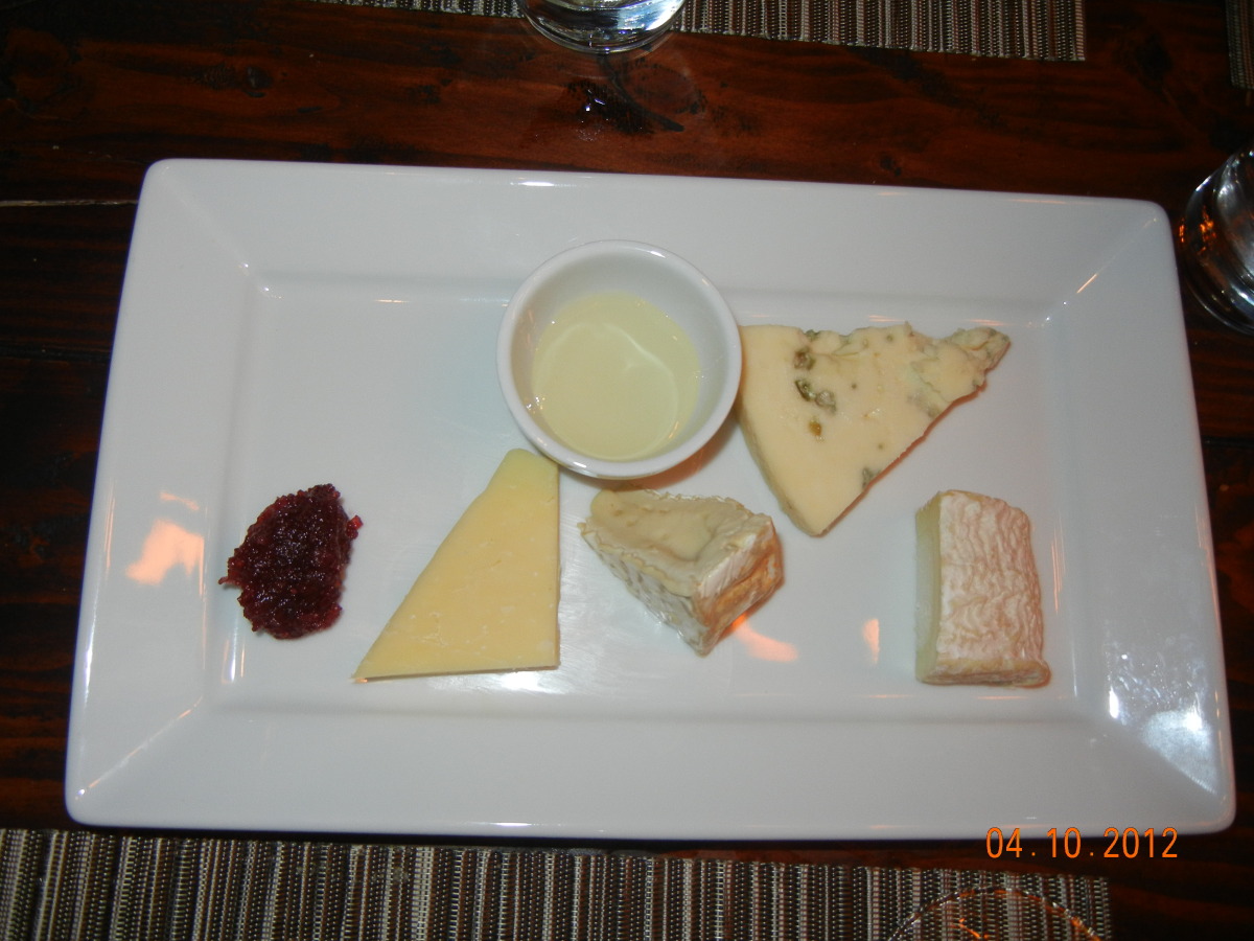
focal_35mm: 30
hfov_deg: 60.0
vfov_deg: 46.8
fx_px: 1087
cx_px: 627
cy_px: 470
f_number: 3.5
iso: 200
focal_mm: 5.4
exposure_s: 1/30
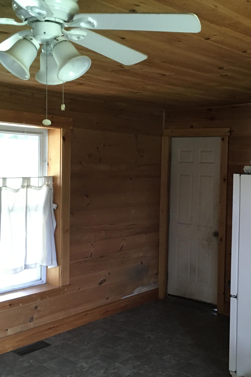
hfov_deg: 29.1
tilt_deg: -1.5
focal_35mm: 46
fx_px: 481
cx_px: 158
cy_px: 195
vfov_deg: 42.7
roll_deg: -0.7
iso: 125
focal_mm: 4.15
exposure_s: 1/30
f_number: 2.2
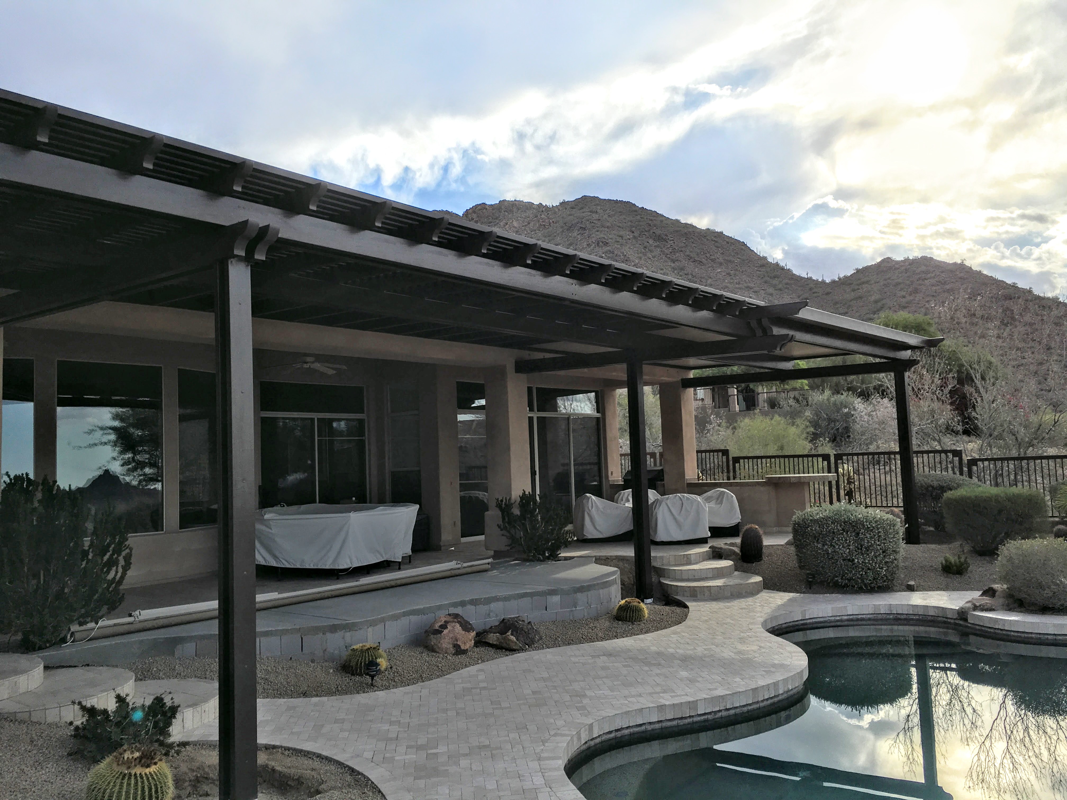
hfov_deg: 61.7
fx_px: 894
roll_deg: +2.3
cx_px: 534
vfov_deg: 48.2
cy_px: 400
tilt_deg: +3.9
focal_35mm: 29
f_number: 2.2
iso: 25
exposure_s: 1/1876
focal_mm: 4.15
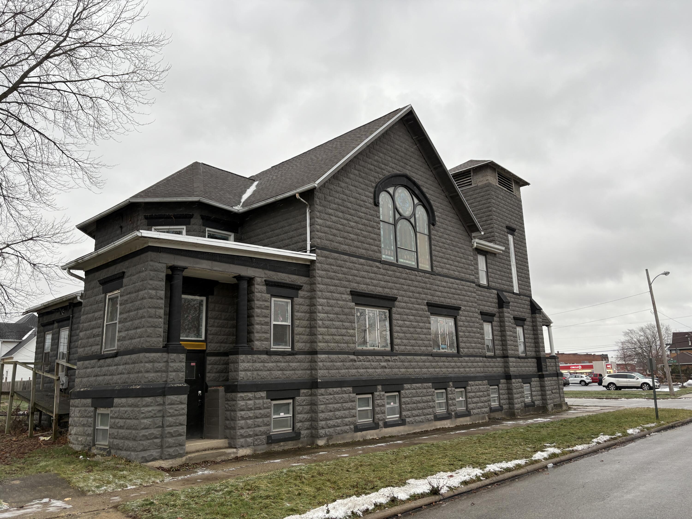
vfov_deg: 53.1
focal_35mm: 26
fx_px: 520
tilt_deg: +14.1
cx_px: 346
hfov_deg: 67.3
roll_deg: +0.9
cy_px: 260
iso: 40
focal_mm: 5.96
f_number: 1.6
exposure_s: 1/122
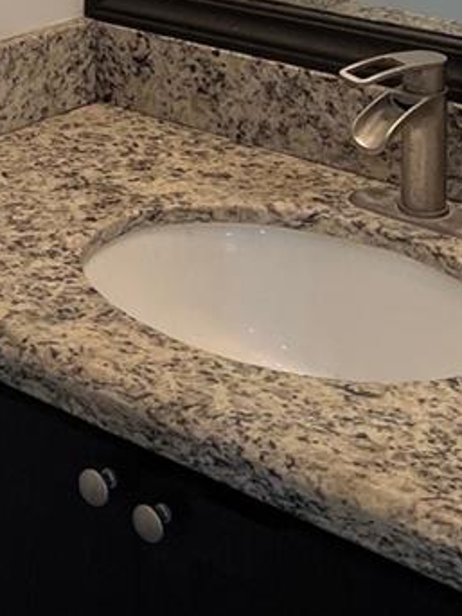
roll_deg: +2.3
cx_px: -43
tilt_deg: -9.9
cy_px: -198
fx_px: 1620
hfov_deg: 15.8
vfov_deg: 19.7
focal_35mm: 91
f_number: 1.5
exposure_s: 1/60
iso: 64
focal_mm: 5.7
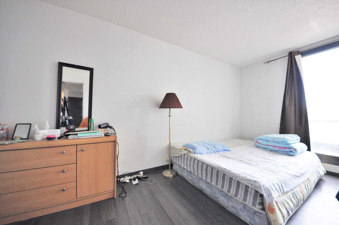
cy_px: 112
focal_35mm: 12
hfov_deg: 112.7
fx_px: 113
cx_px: 170
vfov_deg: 89.9
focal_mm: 8
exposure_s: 1/60
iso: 640
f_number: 4.5
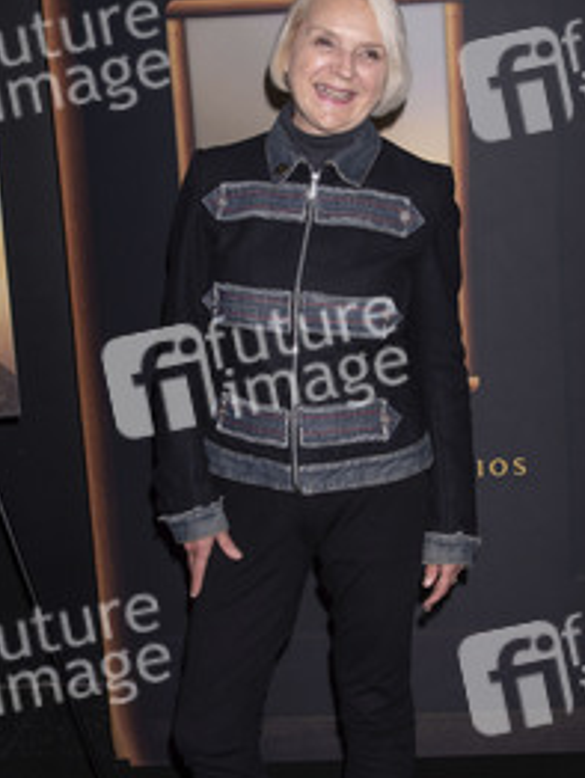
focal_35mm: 44
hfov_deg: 32.9
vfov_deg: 42.4
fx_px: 990
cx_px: 341
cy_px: 517
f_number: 7.1
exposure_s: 1/200
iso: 400
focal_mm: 30
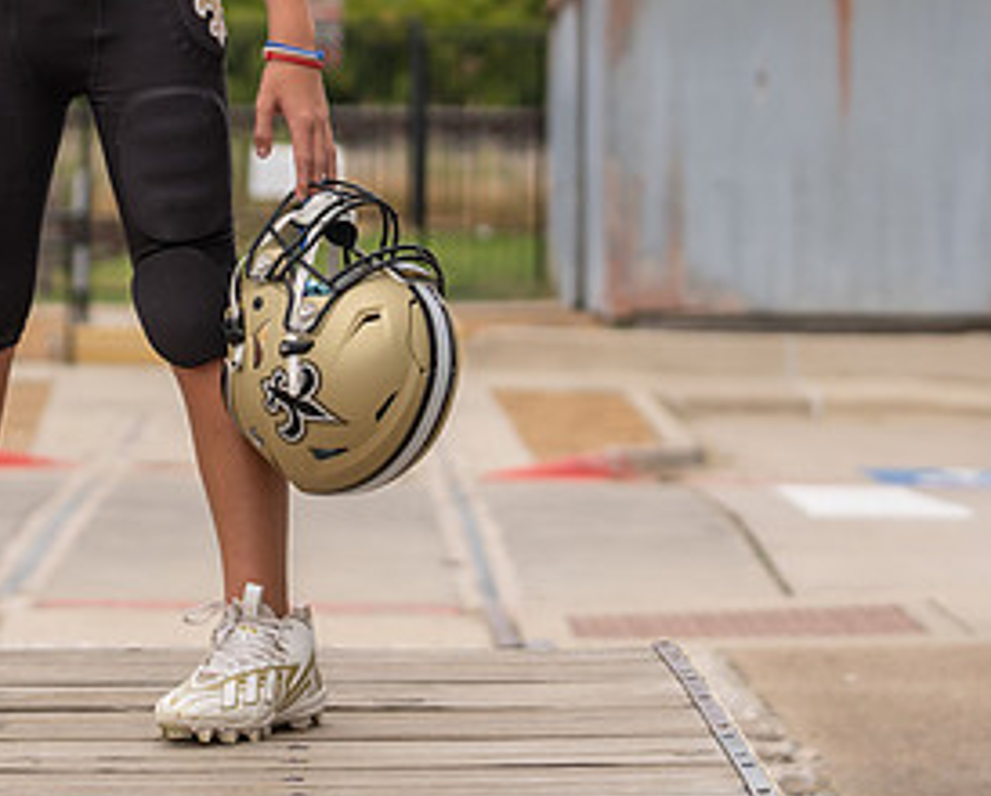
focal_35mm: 166
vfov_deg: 9.3
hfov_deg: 11.5
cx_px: 94
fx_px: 4876
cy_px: 11
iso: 100
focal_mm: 70
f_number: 2.8
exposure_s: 1/400
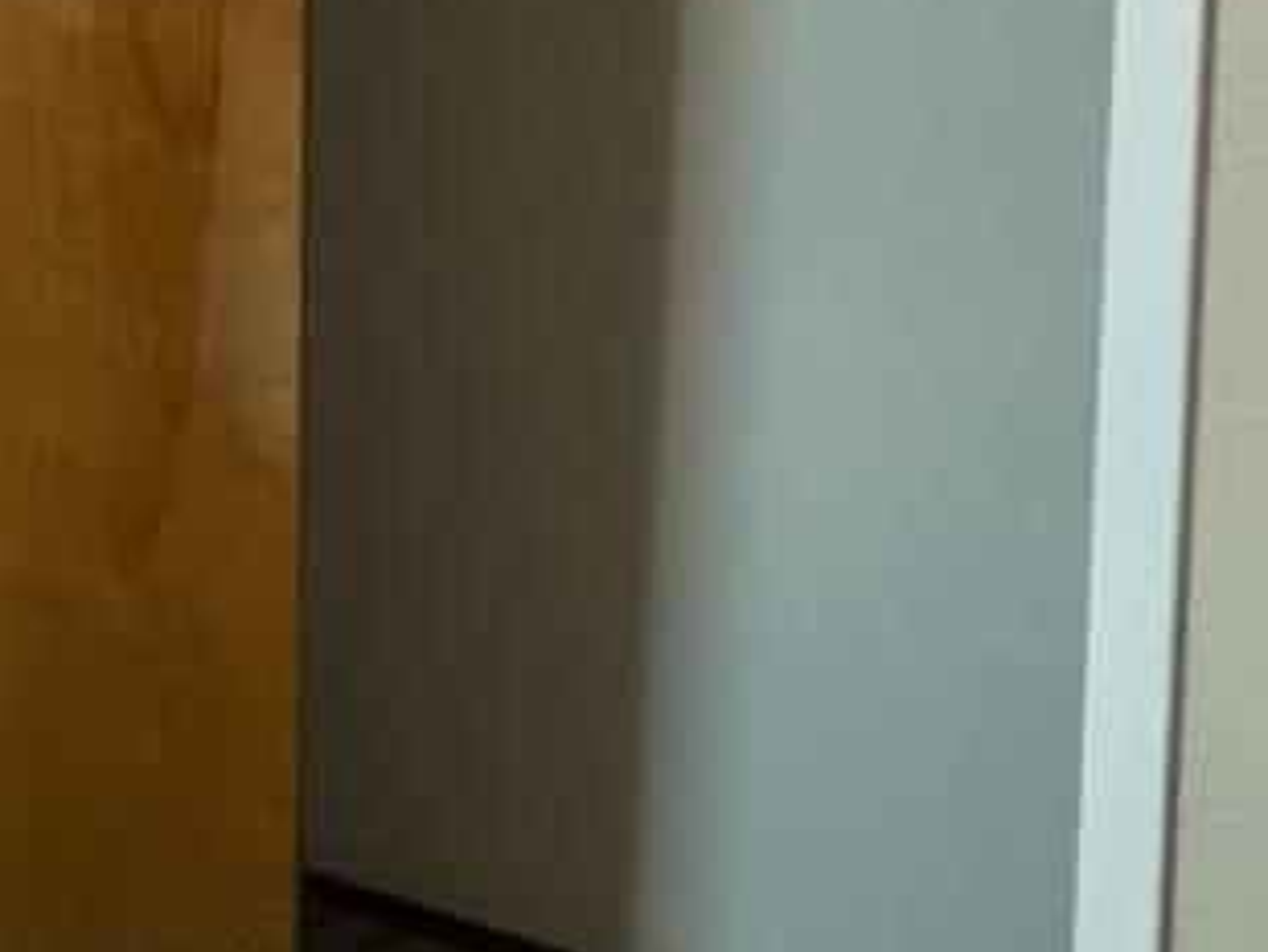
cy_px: -375
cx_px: -1227
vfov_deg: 19.5
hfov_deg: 18.8
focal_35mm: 68
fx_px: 2492
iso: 320
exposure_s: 1/60
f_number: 2.2
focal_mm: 2.22
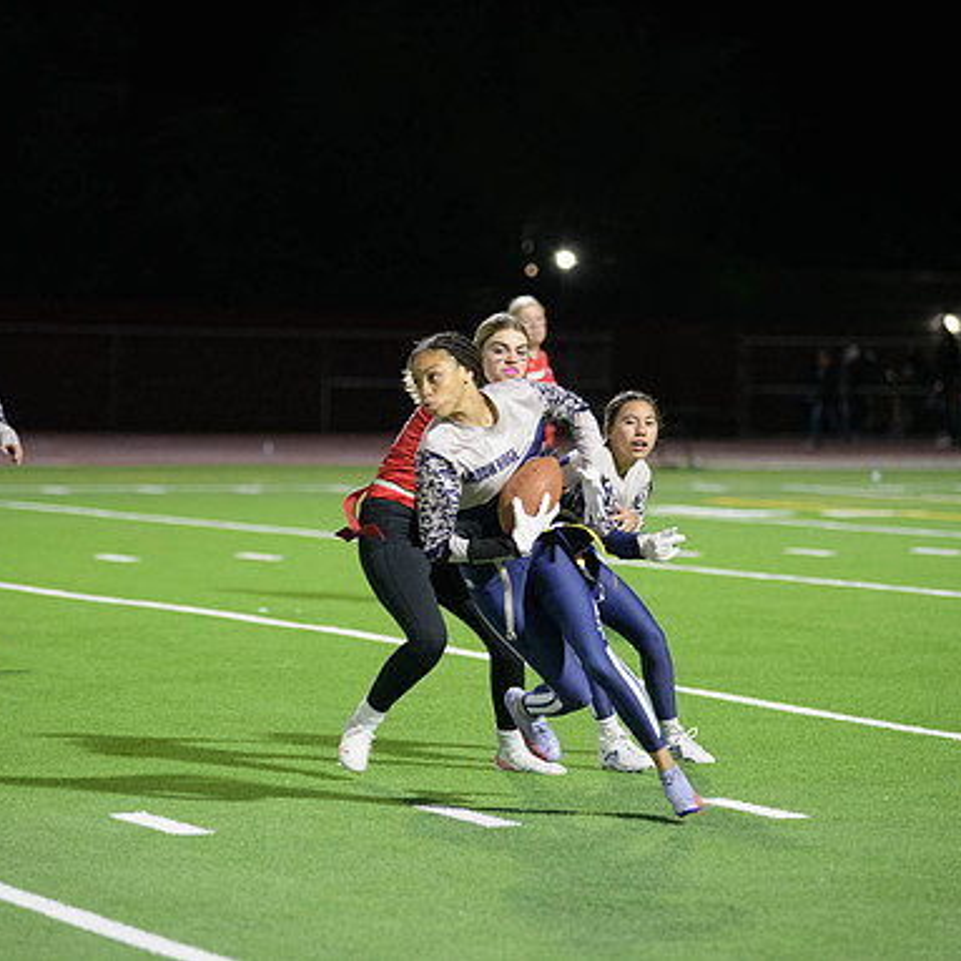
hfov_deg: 9.7
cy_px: 478
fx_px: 5654
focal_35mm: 180
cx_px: 464
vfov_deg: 9.7
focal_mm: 140
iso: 4500
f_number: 2.8
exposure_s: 1/640
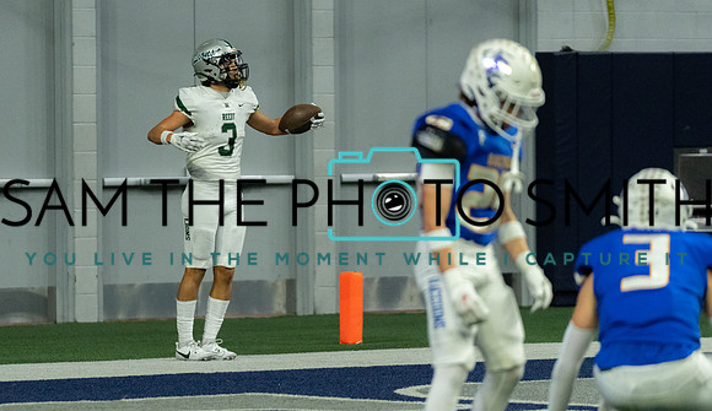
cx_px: 233
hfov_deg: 7.2
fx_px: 5639
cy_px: 228
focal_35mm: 297
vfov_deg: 4.2
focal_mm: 200
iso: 4000
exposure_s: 1/1250
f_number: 2.8
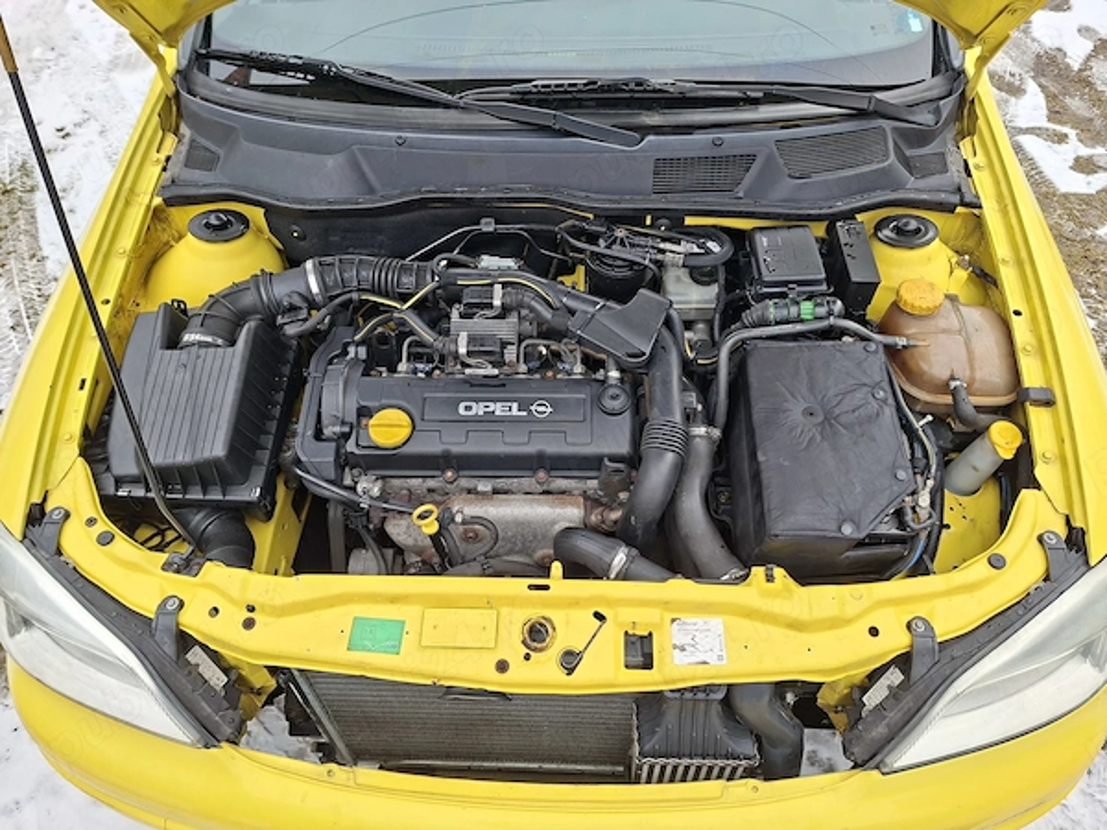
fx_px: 736
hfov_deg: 73.9
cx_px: 554
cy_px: 415
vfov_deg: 58.9
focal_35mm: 23
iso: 50
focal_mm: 5.54
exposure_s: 1/240
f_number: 1.8
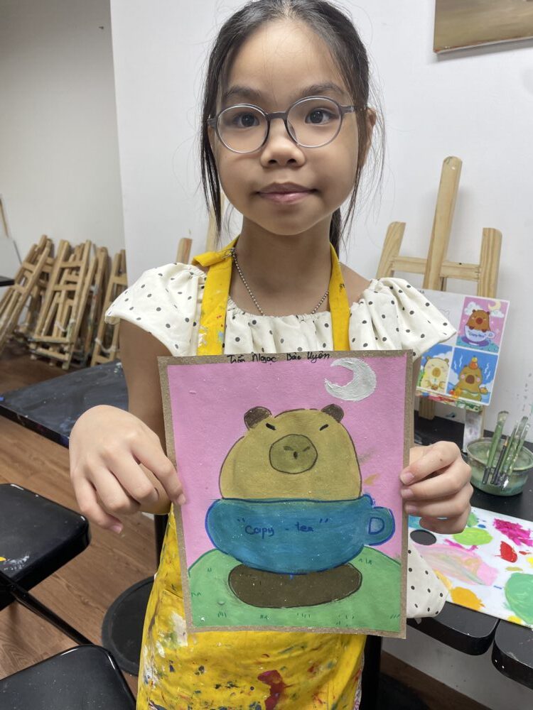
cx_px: 266
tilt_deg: -19.2
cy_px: 355
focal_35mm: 26
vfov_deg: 67.3
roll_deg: -1.3
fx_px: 534
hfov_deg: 53.1
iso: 64
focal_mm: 4.2
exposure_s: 1/100
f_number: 1.6
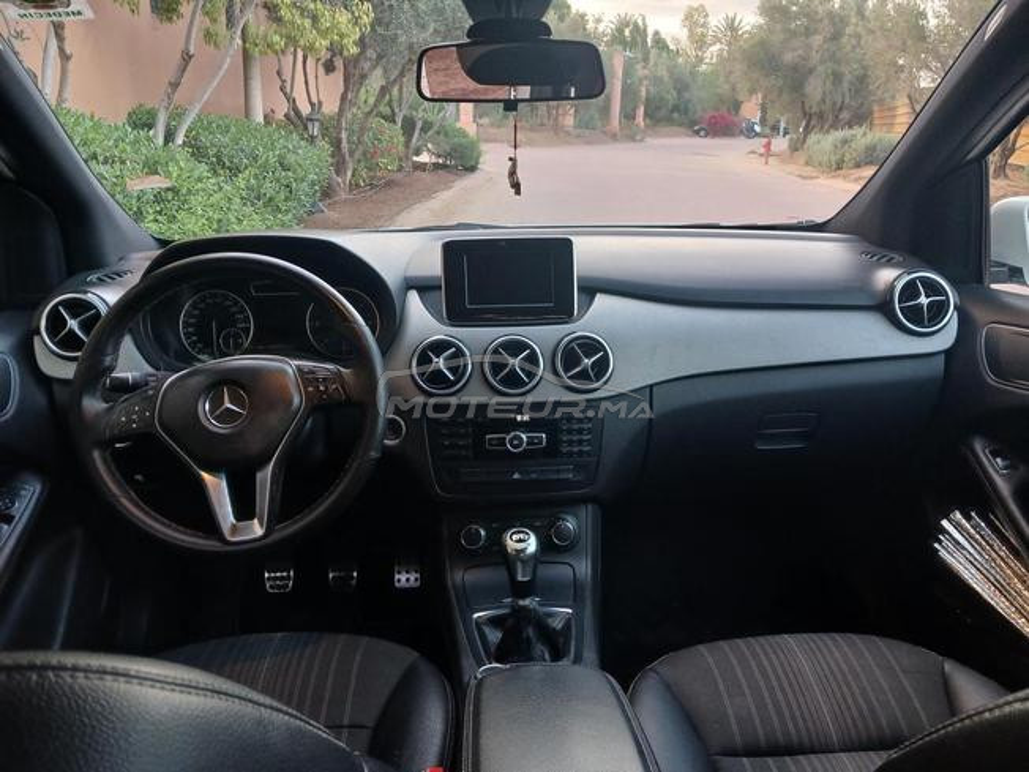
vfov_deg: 51.4
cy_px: 386
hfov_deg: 65.3
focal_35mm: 27
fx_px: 803
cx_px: 514
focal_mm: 4
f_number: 1.8
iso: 160
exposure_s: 1/50
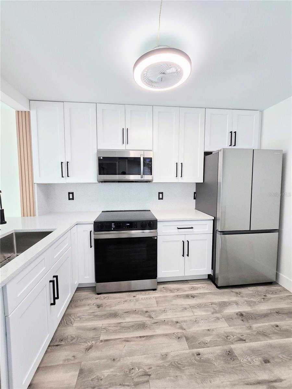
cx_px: 146
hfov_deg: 89.9
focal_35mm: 13
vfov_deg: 106.2
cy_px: 194
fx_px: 146
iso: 100
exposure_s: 1/60
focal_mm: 2.2
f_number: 2.2
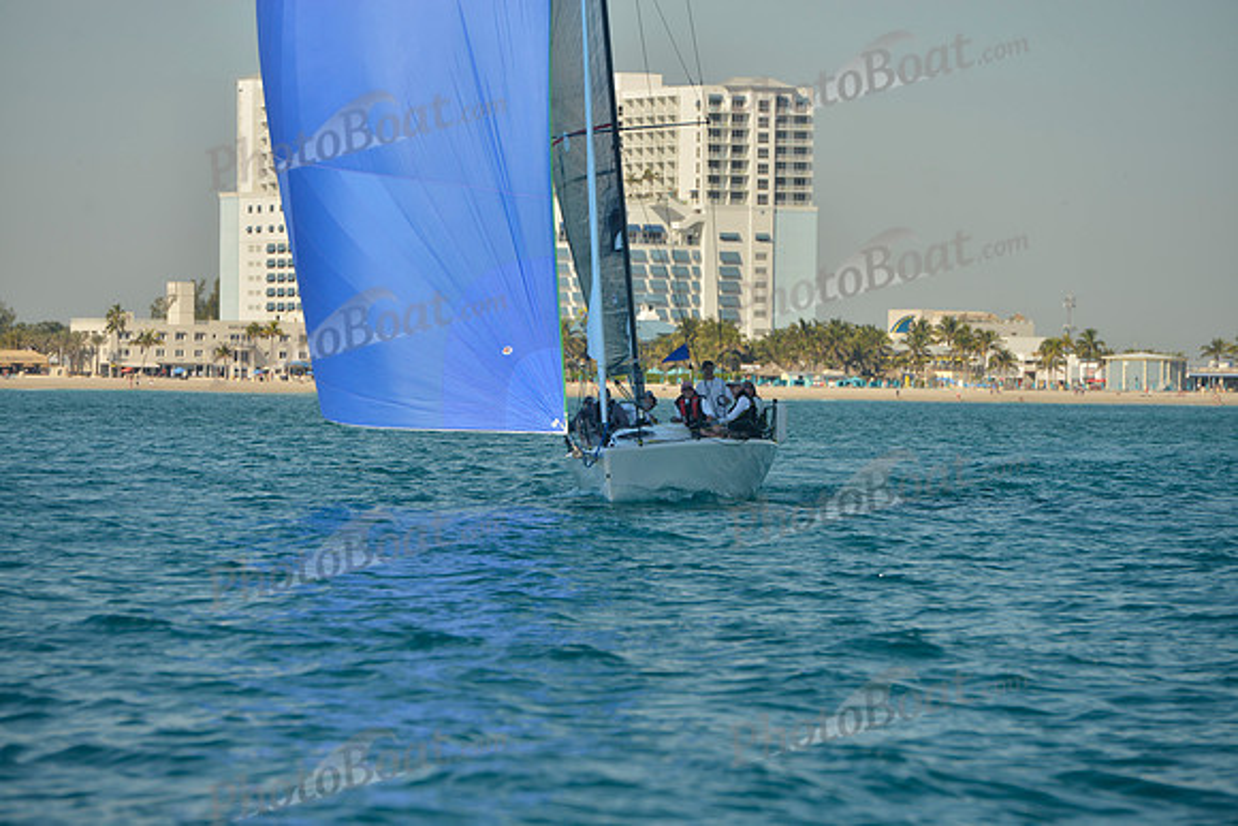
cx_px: 619
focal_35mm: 200
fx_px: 6879
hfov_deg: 10.3
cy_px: 413
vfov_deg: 6.9
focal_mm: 200
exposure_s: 1/640
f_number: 7.1
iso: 200
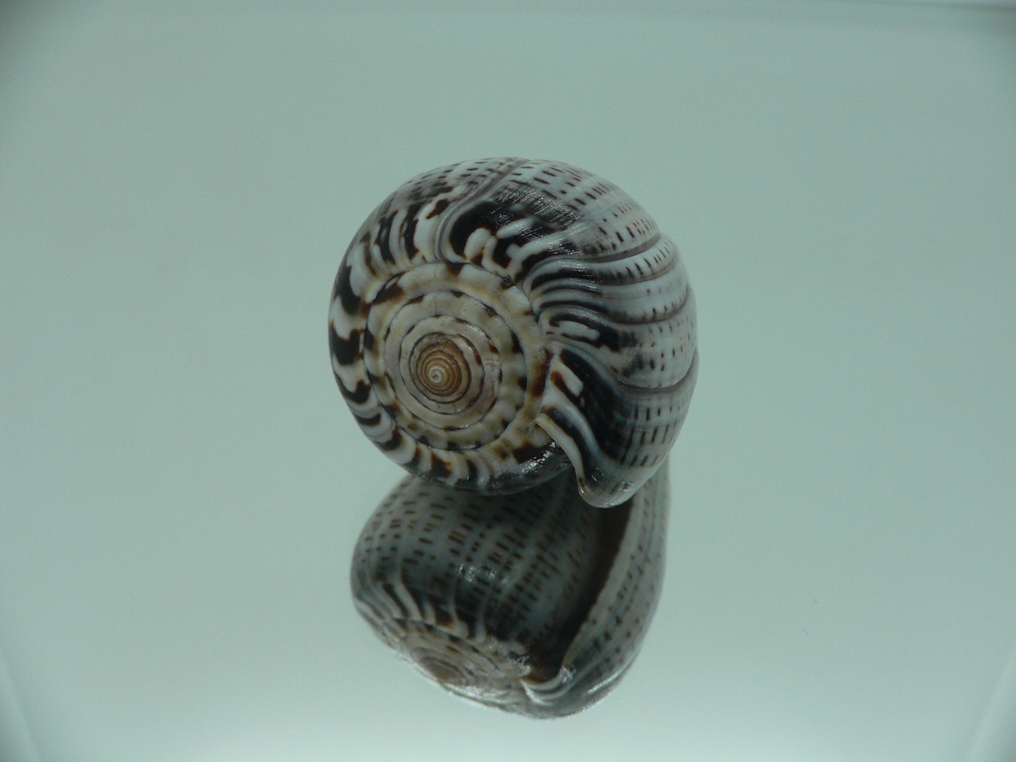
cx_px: 508
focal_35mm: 35
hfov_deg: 52.6
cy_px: 381
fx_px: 1027
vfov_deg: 40.7
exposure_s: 1/60
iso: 80
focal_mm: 4.6
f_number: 2.8
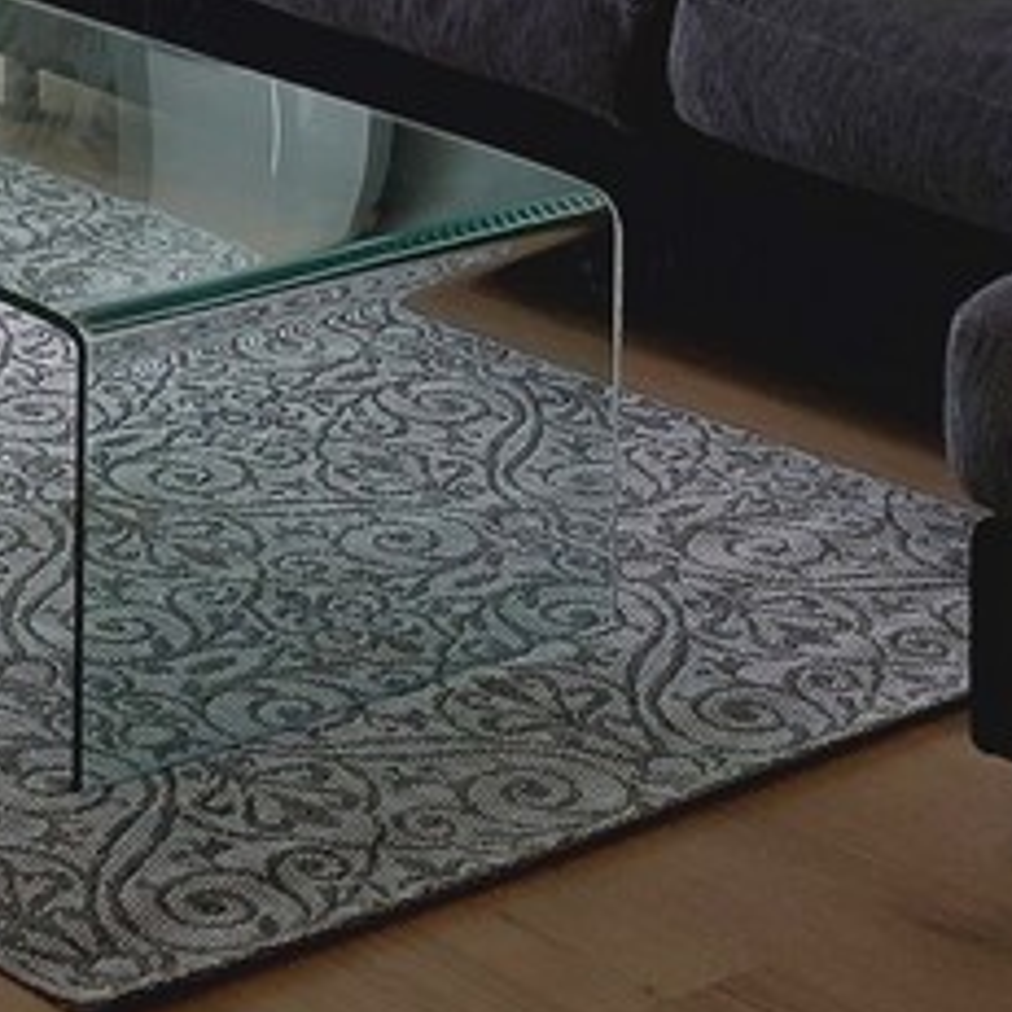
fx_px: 4564
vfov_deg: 11.7
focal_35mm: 138
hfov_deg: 12.5
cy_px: -802
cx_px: 31
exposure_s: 1/50
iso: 32
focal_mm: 5.23
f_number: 1.8
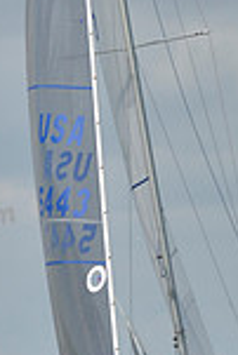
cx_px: 138
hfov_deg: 1.8
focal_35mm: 770
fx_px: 7618
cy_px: 94
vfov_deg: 2.7
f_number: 6.3
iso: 200
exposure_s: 1/1250
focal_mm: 200
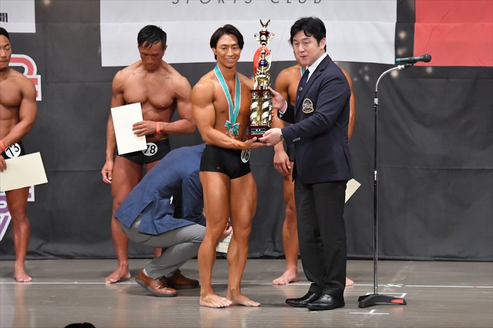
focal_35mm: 217
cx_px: 246
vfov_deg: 6.3
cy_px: 164
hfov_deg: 9.5
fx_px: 2970
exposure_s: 1/400
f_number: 5.6
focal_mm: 145
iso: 6400
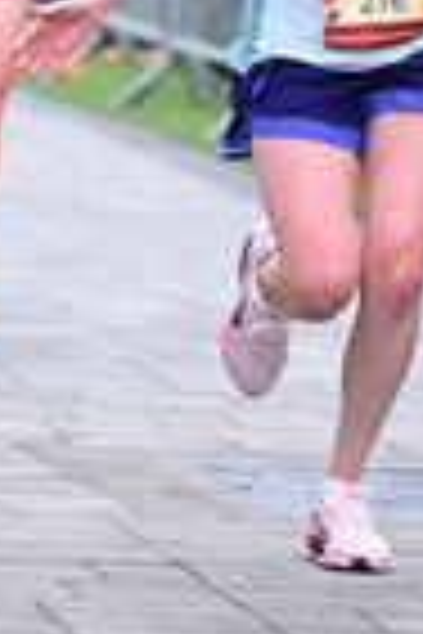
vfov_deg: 4.6
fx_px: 7895
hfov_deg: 3.1
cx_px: 70
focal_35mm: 448
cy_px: -207
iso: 1000
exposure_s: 1/1600
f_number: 2.8
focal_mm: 115
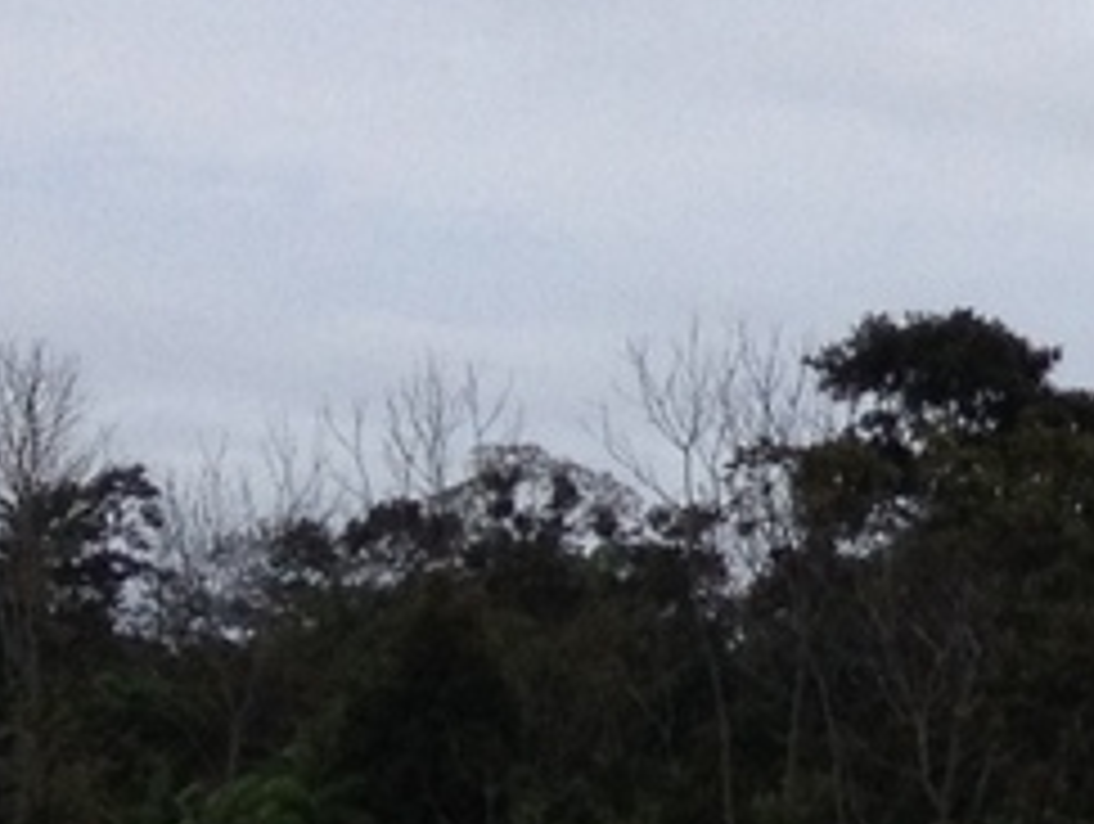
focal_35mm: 230
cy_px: 207
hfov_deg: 7.5
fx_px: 7280
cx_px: 3273
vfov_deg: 6.5
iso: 50
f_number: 2.4
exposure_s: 1/2123
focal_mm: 4.28
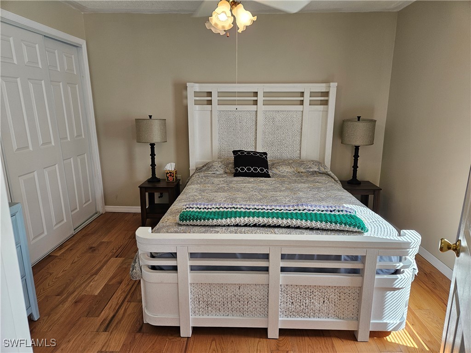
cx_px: 236
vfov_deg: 58.9
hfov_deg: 73.9
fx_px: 313
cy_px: 176
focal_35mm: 23
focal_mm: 5.4
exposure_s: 1/120
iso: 125
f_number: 1.8
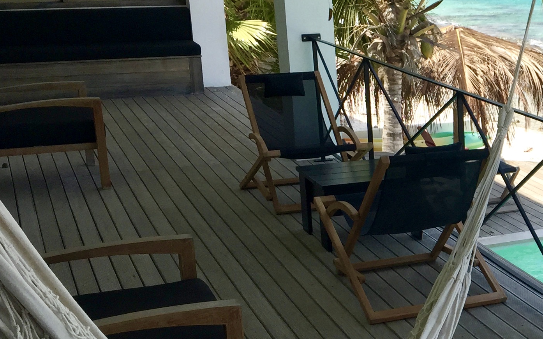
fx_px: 1065
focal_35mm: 72
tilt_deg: -16.7
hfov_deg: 26.0
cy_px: 243
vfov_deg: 18.0
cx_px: 622
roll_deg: -2.1
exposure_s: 1/1276
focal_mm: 4.15
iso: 32
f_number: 2.2
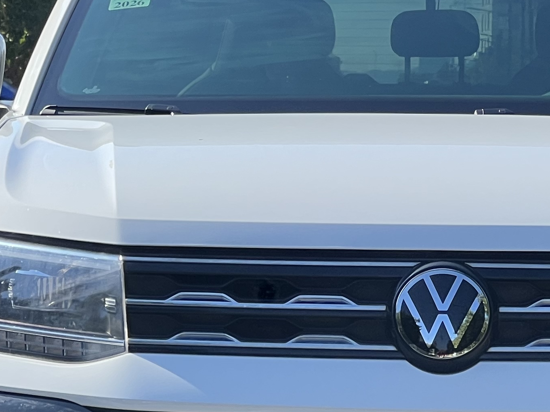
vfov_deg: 6.5
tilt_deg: -2.1
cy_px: 264
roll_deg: -0.9
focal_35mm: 228
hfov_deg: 8.7
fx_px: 3622
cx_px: 435
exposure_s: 1/445
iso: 32
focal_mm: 9
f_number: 2.8
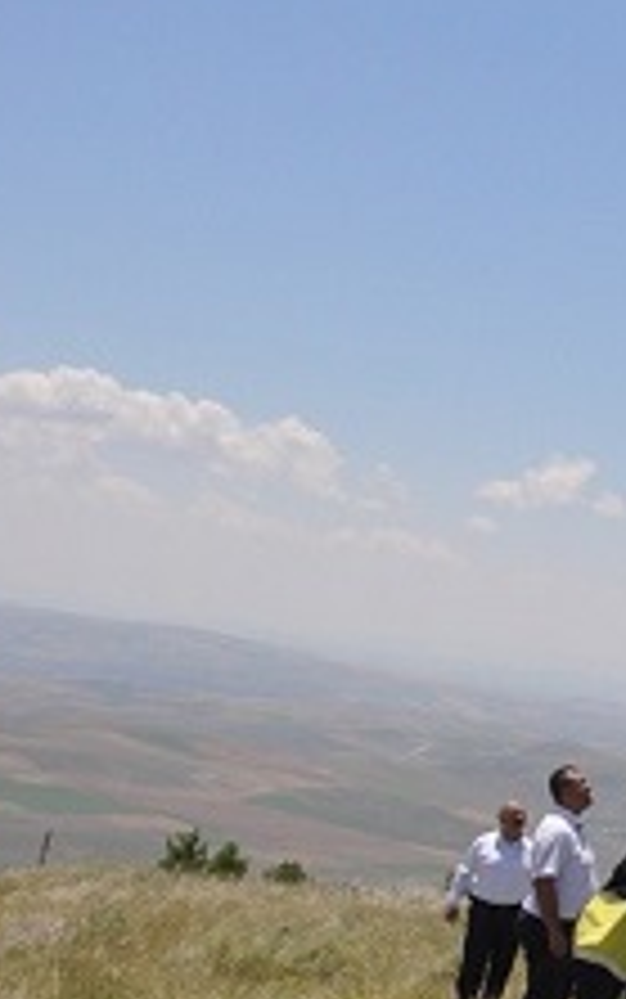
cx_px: 1396
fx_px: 4880
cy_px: 479
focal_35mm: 179
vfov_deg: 11.7
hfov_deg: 7.0
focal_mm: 40
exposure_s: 1/1000
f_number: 16
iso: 640
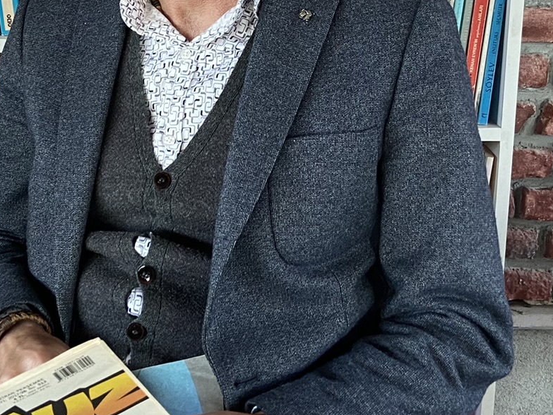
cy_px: 33
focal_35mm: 68
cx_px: 163
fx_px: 1086
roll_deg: -2.0
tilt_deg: -10.0
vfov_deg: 21.1
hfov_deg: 28.3
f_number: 1.8
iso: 125
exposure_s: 1/79
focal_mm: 4.25
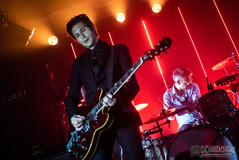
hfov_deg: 39.2
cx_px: 113
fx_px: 335
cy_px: 78
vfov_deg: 26.8
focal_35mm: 50
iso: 3200
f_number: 3.2
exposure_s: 1/80
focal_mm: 48
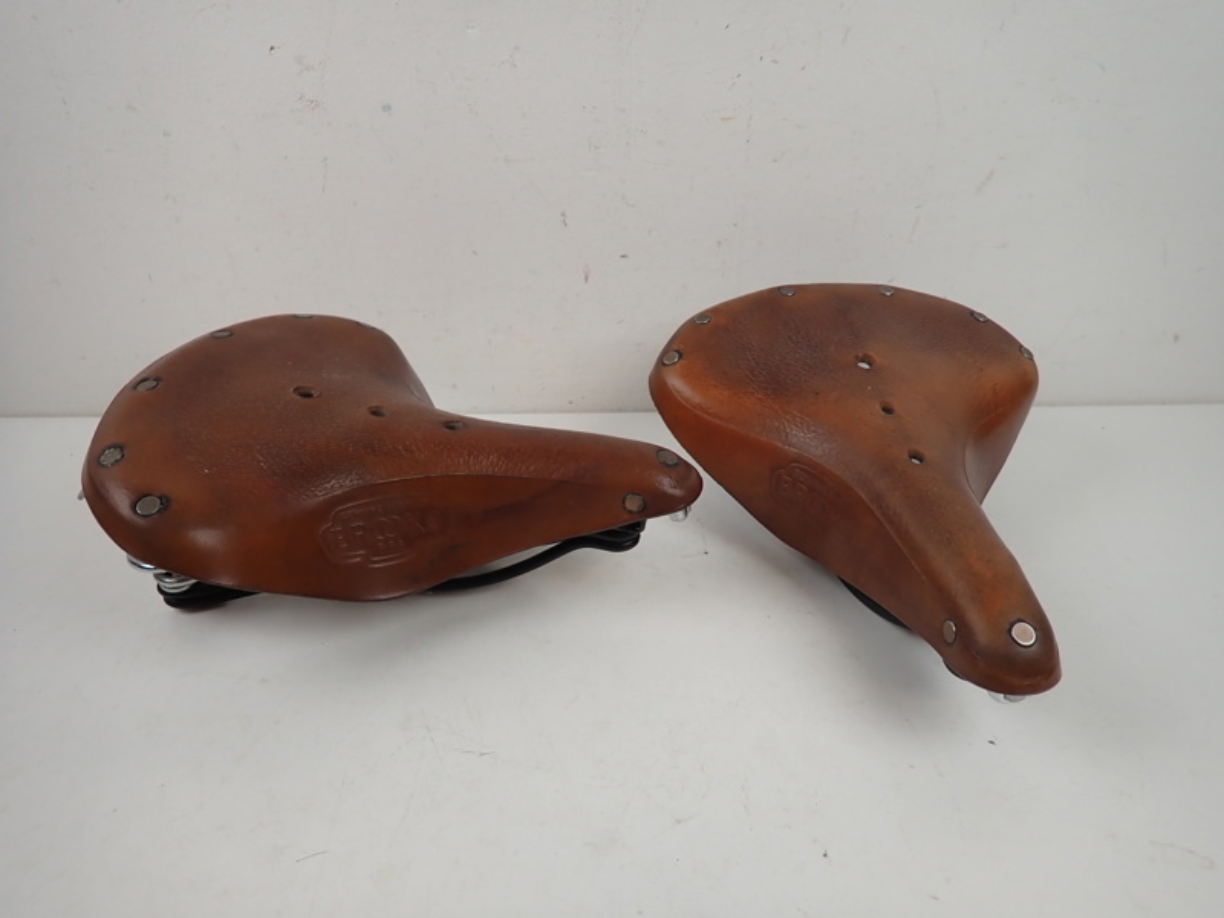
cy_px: 459
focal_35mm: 19
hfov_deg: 84.7
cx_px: 612
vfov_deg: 68.7
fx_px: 672
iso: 160
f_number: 2
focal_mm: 3.33
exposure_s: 1/125
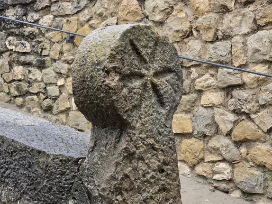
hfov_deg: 25.3
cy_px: 96
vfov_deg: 19.1
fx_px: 605
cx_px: 130
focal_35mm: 77
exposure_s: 1/100
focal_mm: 7
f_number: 2.4
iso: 25
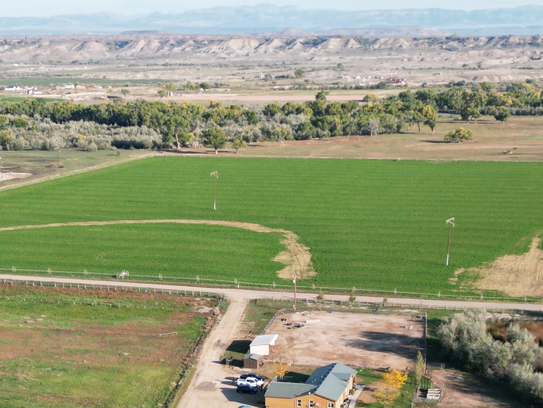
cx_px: 265
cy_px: 463
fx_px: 1035
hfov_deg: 29.4
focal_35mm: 66
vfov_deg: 21.0
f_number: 1.7
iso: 200
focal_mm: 6.72
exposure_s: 1/2000
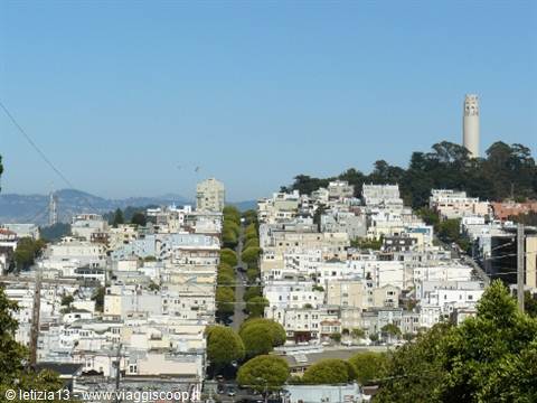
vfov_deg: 14.2
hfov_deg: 18.9
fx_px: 1613
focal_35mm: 104
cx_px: 268
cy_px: 202
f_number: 7.1
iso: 100
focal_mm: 17.3
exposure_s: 1/400
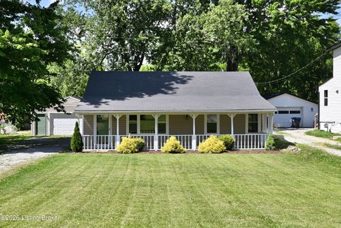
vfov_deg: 43.7
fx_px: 284
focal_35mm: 30
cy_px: 114
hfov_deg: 61.9
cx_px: 170
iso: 160
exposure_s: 1/500
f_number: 6.3
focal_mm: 30
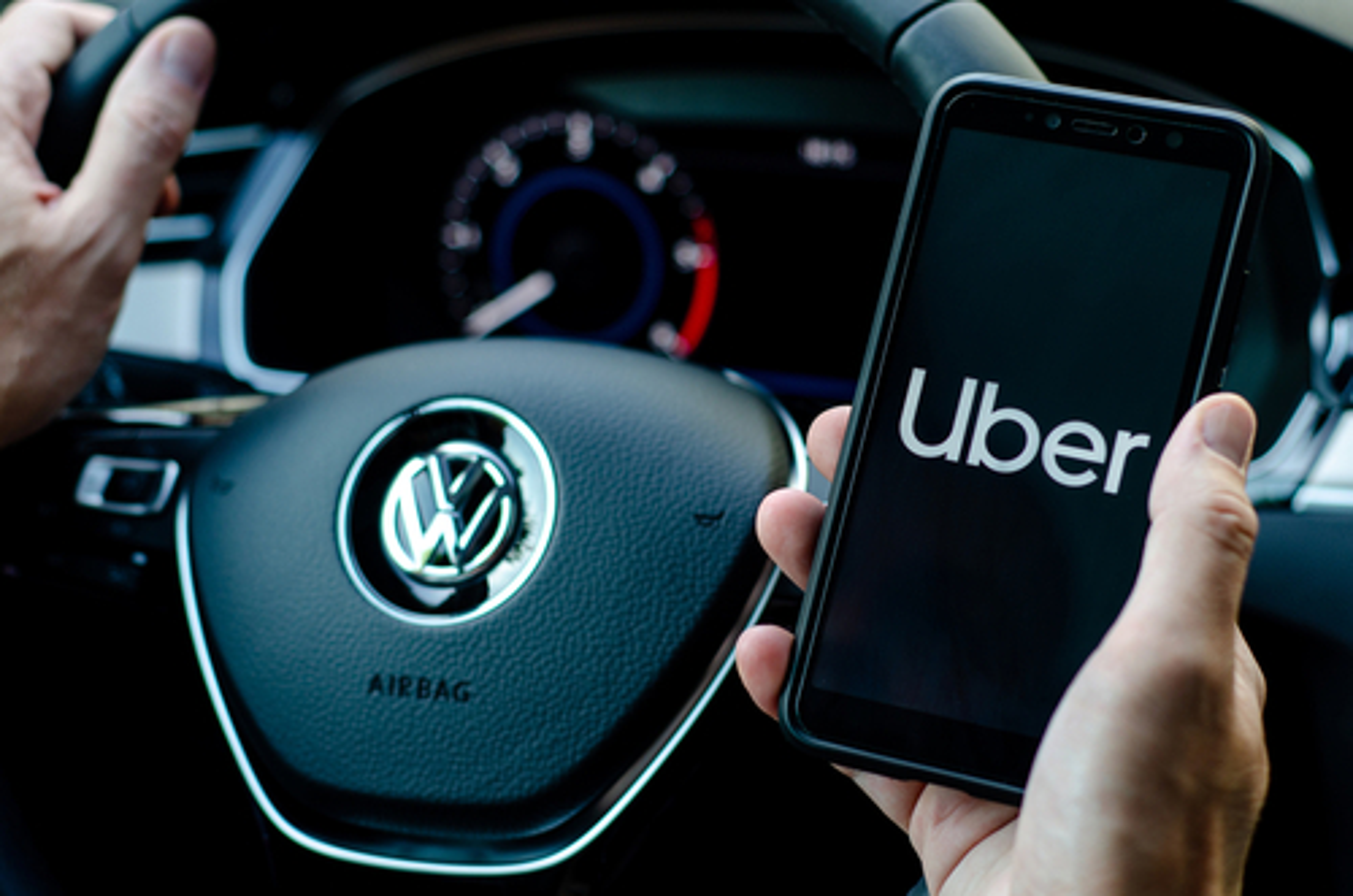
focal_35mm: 75
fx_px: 2812
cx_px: 676
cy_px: 448
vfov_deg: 18.1
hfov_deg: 27.0
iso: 100
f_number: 2.8
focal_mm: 50
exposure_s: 1/125
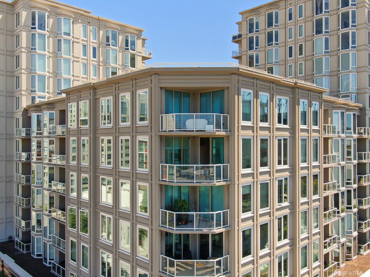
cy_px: 138
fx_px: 353
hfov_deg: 55.4
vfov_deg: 42.9
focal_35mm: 33
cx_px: 185
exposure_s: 1/30
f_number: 3.2
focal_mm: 5.57
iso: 100
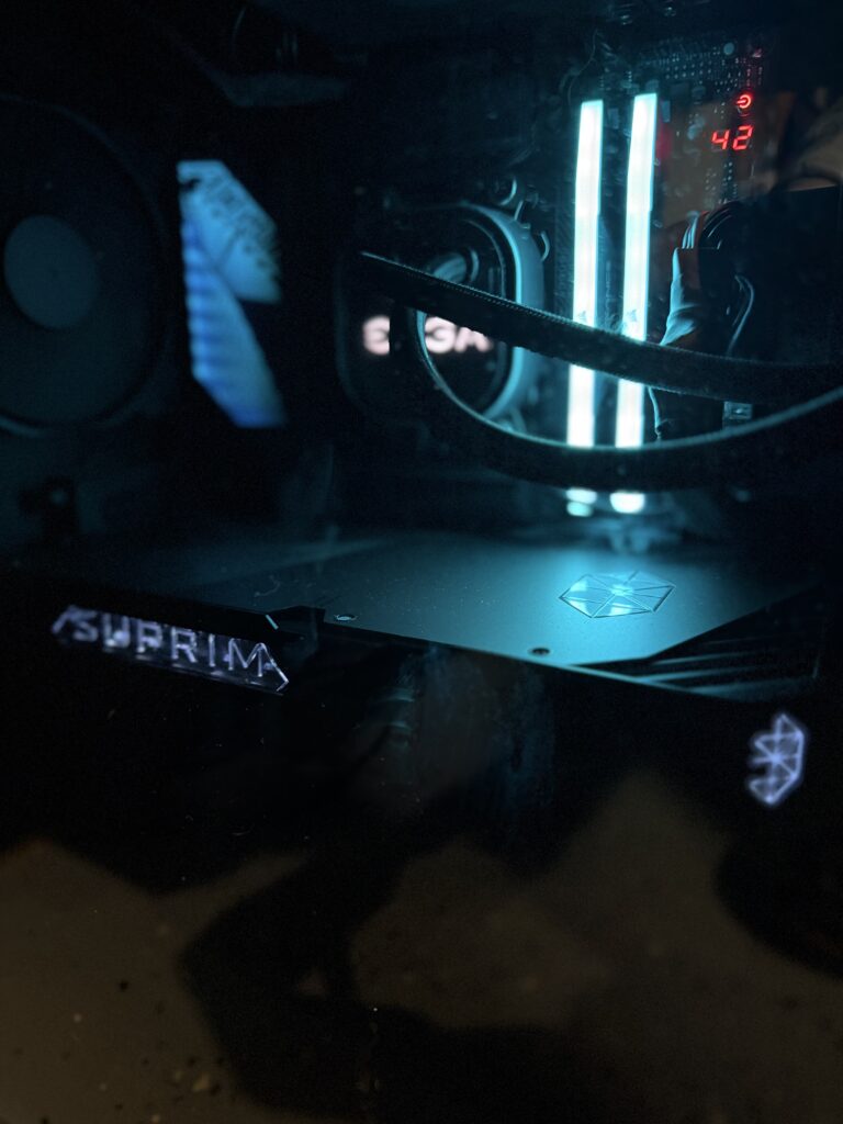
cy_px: 562
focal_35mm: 24
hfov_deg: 56.8
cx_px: 422
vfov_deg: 71.6
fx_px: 779
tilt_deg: -16.8
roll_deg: +2.9
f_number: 1.78
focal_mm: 6.76
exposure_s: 1/17
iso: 1600
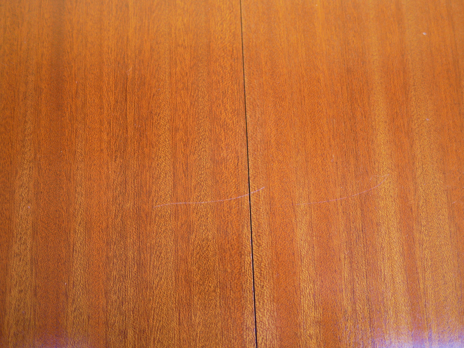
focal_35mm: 40
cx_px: 232
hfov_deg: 46.8
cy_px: 174
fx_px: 536
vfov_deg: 36.0
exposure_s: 1/60
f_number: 1.7
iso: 200
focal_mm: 20
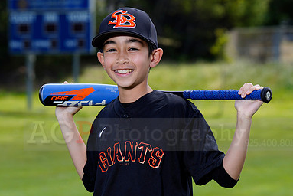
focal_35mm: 212
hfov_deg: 9.7
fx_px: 1727
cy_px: 128
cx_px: 152
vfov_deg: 6.5
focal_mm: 140
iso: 100
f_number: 6.3
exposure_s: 1/250
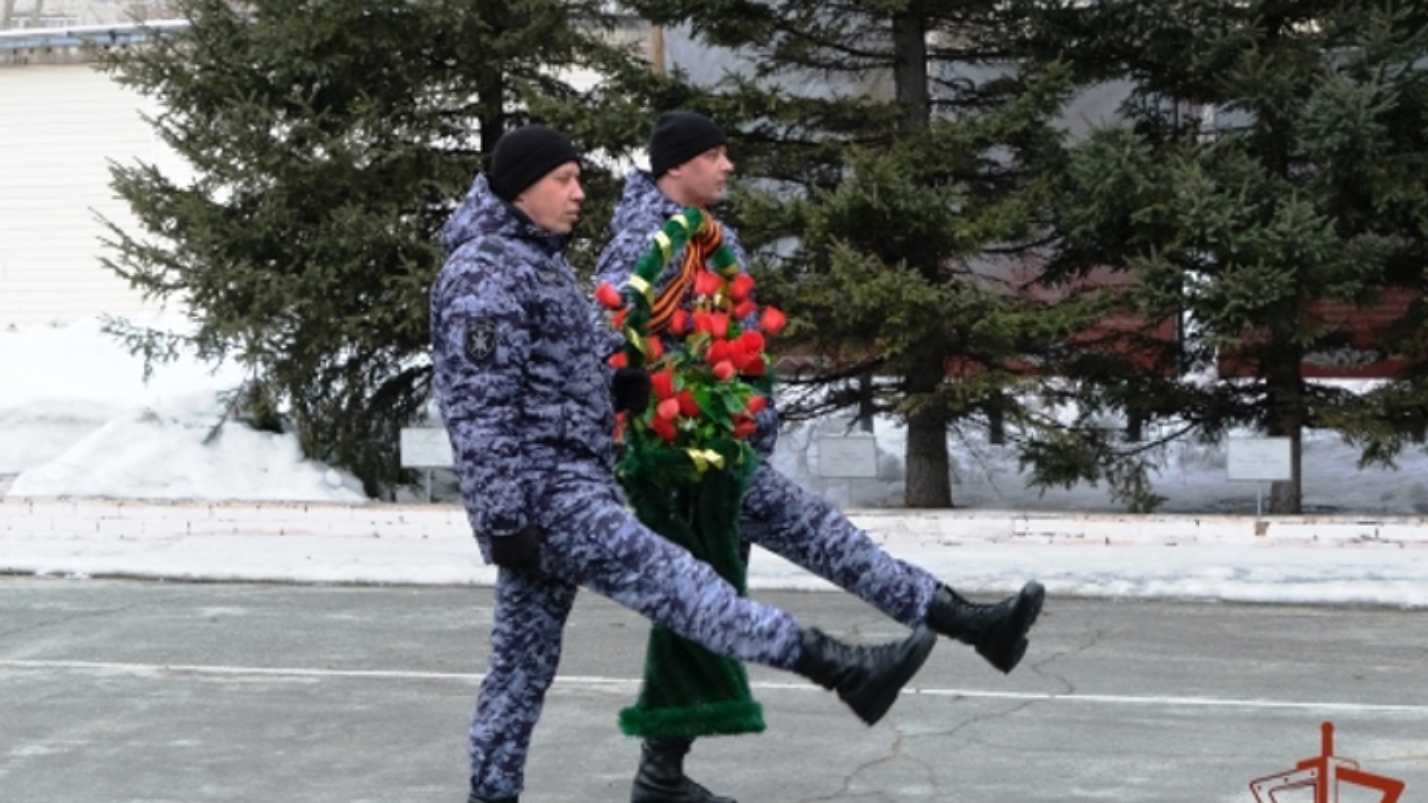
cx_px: 716
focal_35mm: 58
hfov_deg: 36.0
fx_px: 2196
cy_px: 463
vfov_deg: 20.7
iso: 160
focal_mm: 35.8
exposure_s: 1/120
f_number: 5.6
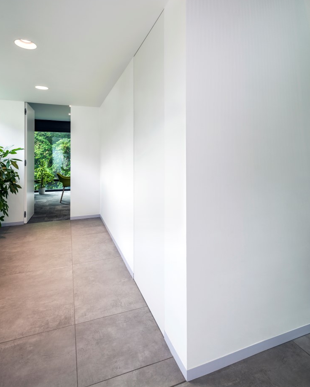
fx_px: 229
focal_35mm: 20
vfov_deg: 79.5
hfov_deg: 68.1
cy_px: 156
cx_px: 153
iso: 100
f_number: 11
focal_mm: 17
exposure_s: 1/6
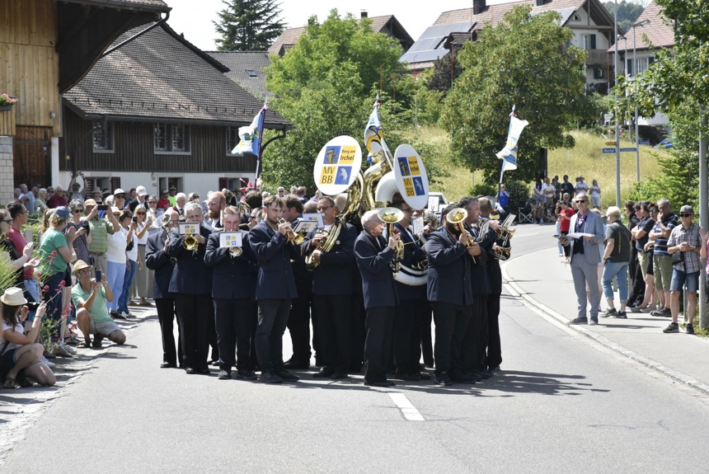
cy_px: 237
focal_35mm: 120
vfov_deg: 11.4
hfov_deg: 17.0
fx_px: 2365
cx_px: 354
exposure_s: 1/2000
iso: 3200
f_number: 11
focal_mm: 120
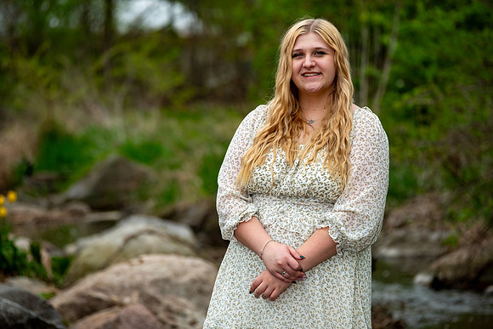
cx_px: 246
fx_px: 2657
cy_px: 164
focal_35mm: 194
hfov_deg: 10.6
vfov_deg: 7.1
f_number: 4
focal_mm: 129.2
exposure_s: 1/400
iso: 250
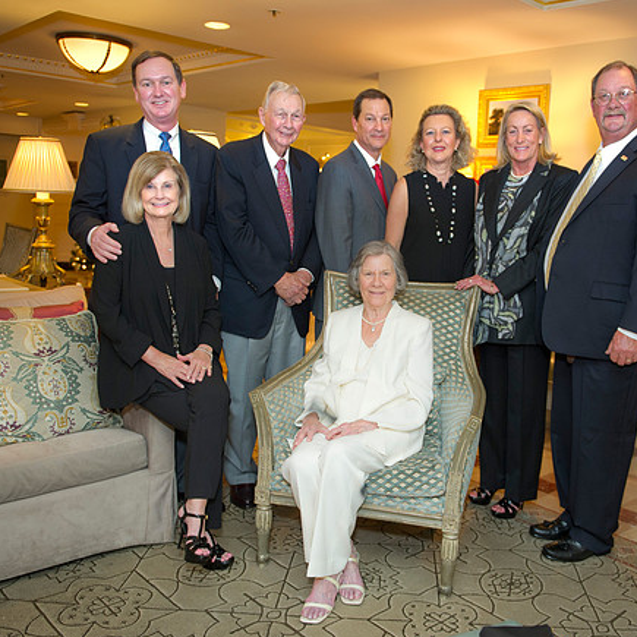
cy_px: 324
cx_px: 376
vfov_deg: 47.2
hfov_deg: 47.0
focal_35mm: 35
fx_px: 729
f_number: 2.8
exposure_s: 1/60
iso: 1000
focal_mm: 26
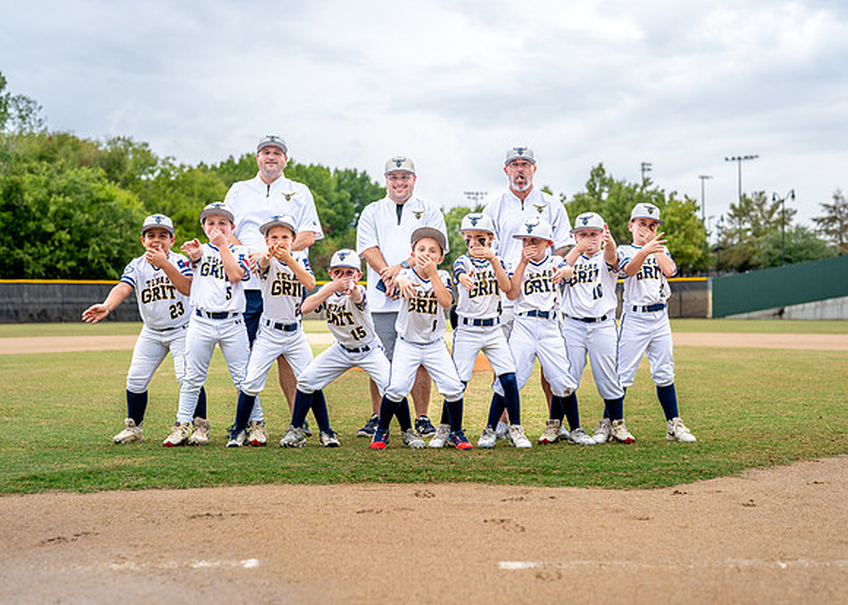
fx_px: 1286
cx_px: 424
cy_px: 302
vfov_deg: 26.5
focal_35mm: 53
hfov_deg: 36.5
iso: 160
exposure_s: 1/500
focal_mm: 50
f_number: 2.5
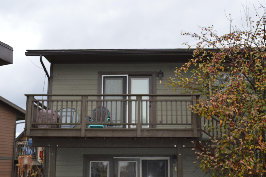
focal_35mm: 51
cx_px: 133
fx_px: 376
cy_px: 88
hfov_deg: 38.9
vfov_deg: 26.4
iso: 400
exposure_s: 1/125
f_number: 5
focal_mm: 34
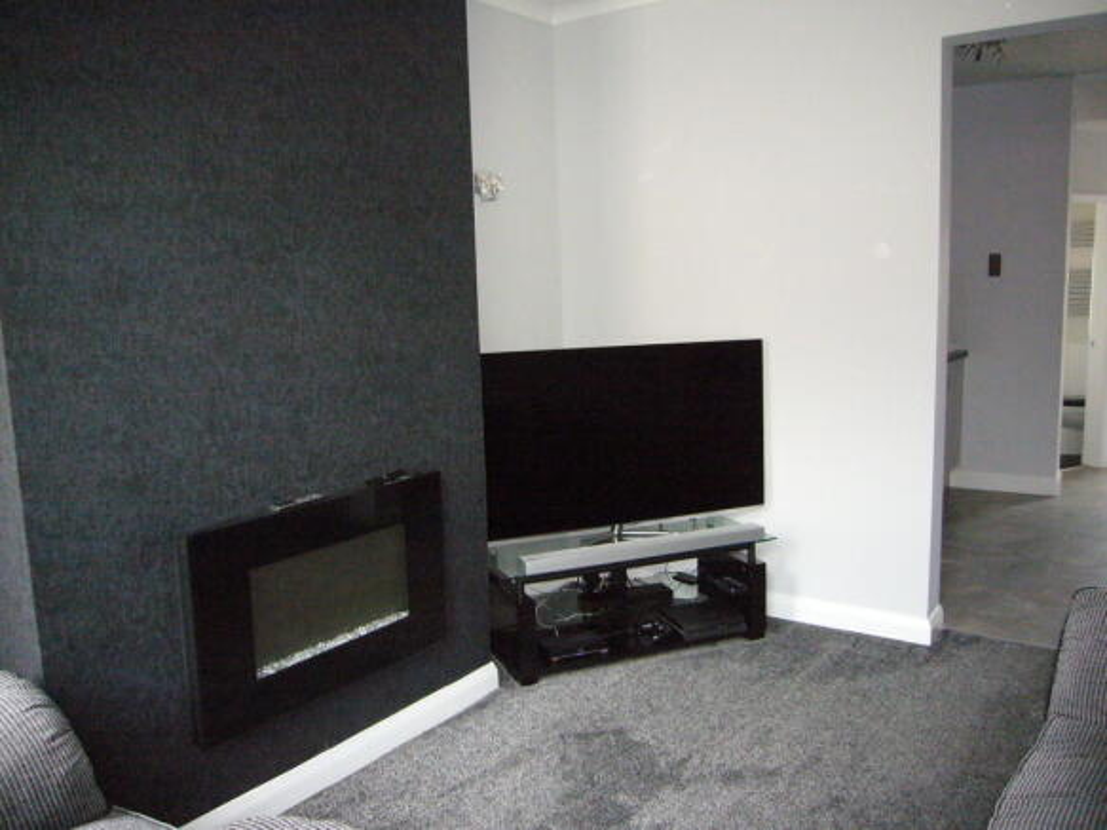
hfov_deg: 63.5
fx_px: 895
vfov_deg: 49.7
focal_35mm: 28
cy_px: 415
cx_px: 554
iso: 400
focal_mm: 4.6
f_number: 2.8
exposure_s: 1/30
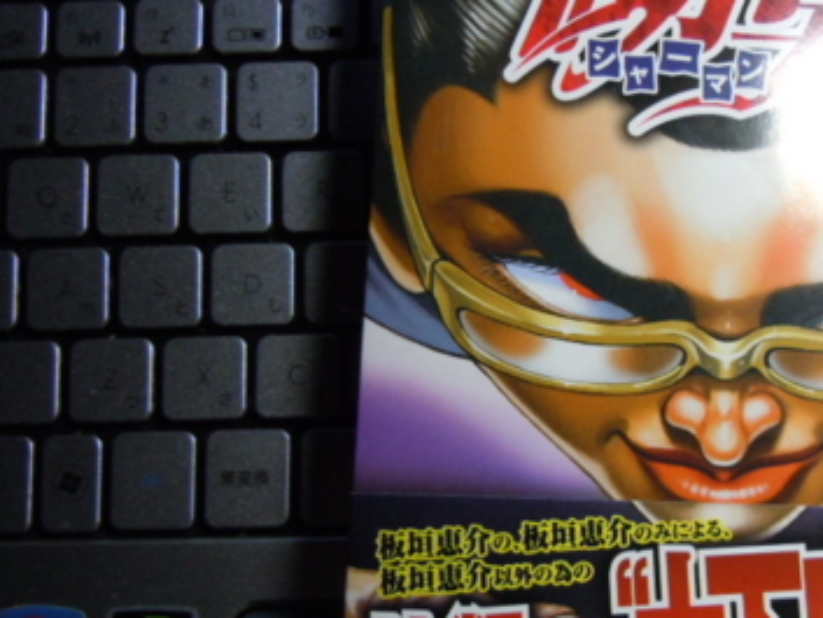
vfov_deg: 28.6
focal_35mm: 51
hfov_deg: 36.6
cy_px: 333
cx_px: 613
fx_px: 1213
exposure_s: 1/25
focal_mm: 5.4
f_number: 3.5
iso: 400
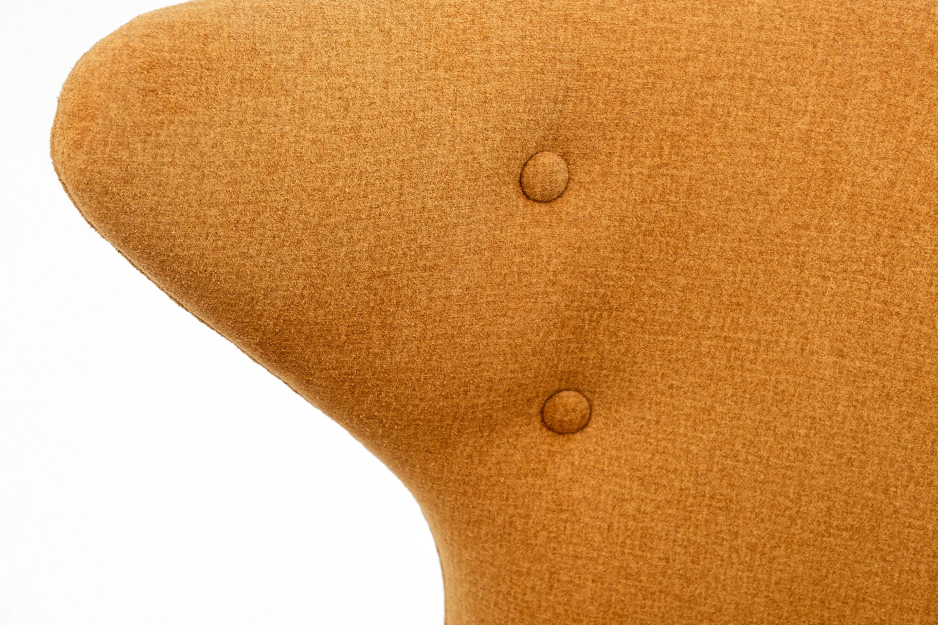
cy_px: 207
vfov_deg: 20.2
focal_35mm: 67
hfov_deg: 30.0
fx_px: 1745
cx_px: 384
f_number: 8
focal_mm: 50
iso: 250
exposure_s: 1/40
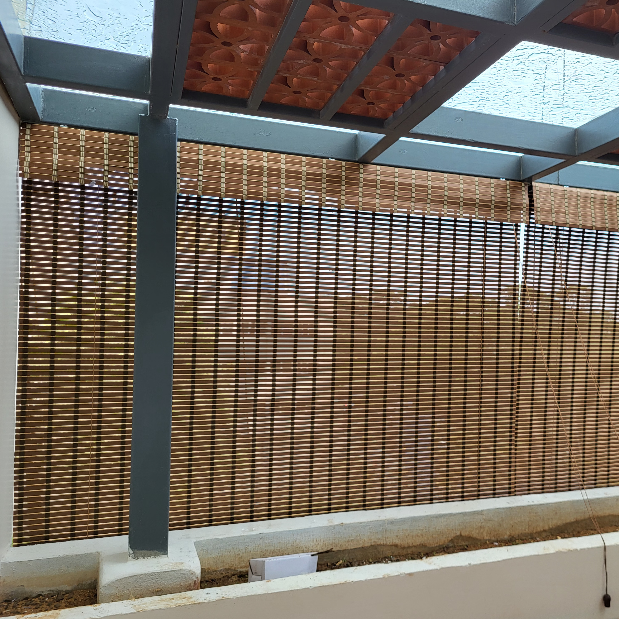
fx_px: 627
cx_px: 407
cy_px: 313
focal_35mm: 31
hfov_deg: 51.7
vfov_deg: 52.5
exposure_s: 1/163
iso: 40
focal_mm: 5.4
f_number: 1.8
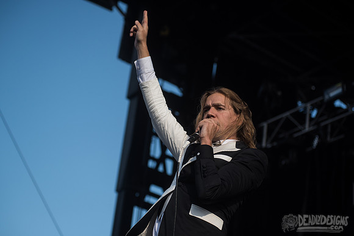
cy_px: 118
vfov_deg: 17.1
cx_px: 177
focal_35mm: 80
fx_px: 787
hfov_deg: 25.4
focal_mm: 80
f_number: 4
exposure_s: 1/2500
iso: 250
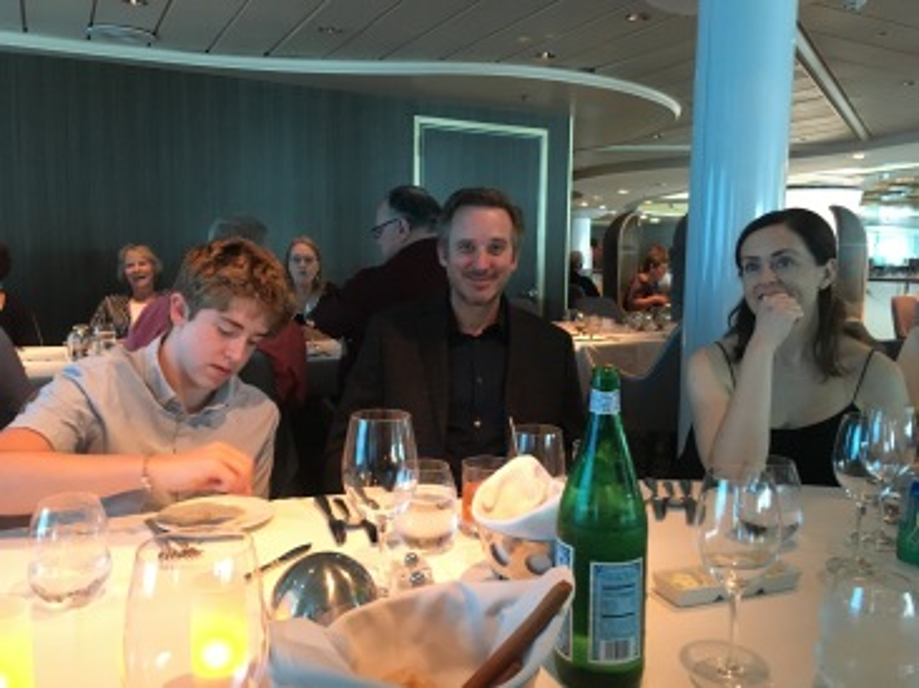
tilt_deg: -6.2
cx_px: 460
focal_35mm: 29
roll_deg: +0.2
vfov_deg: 48.2
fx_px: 769
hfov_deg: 61.7
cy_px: 344
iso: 200
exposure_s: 1/15
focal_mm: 4.15
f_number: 2.2
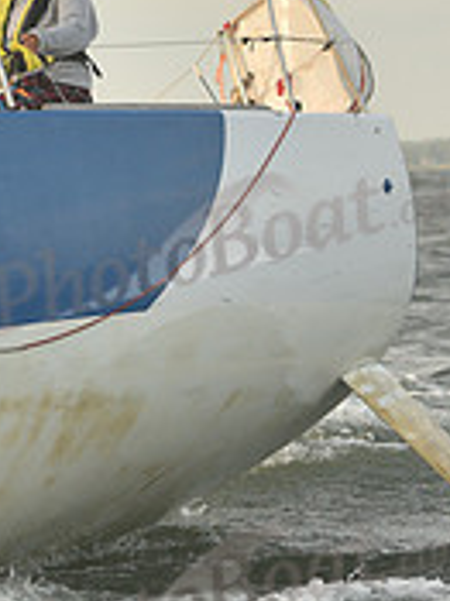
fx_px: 5085
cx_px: -185
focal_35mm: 293
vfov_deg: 6.8
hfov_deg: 5.0
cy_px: 115
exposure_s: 1/640
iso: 250
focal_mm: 92
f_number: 4
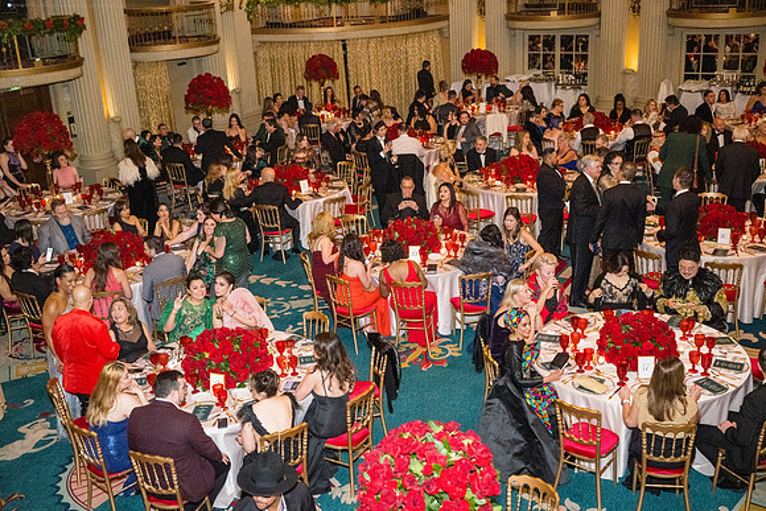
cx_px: 383
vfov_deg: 34.2
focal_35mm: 39
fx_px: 830
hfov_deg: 49.5
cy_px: 256
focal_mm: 39
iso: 4000
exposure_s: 1/200
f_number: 3.2
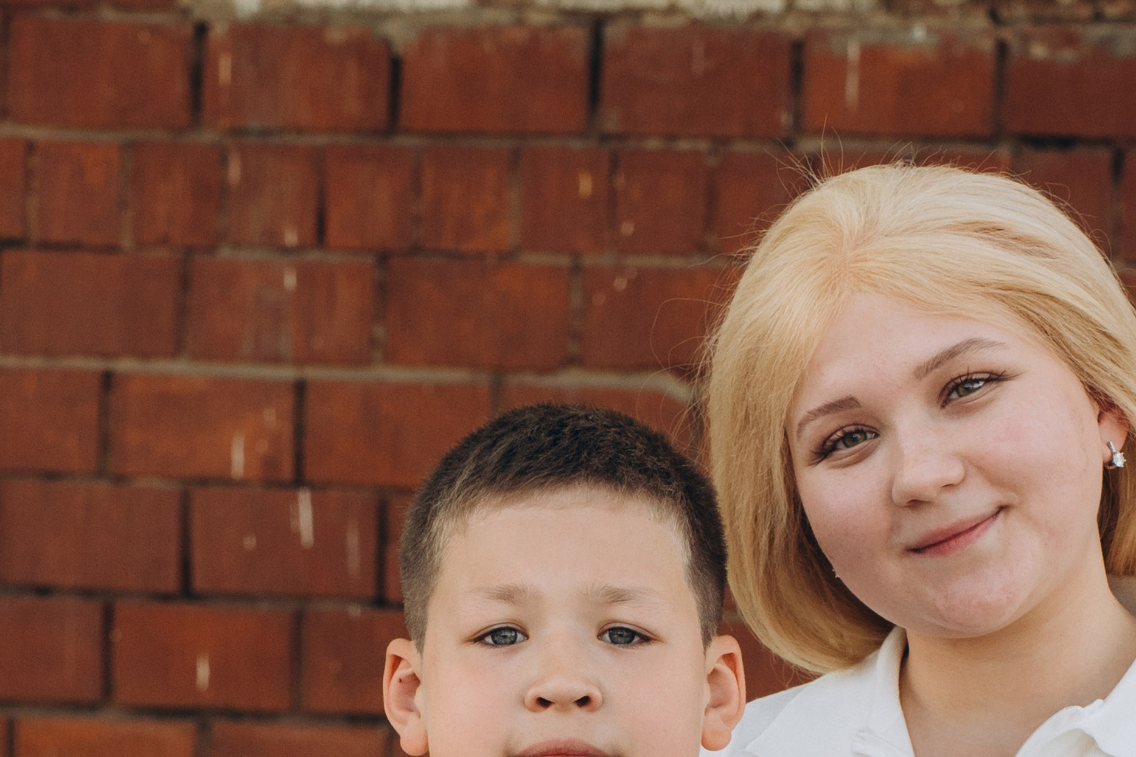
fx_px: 6816
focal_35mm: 216
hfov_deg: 9.5
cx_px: 753
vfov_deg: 6.3
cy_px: 1115
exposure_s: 1/250
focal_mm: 70
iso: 500
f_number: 6.3
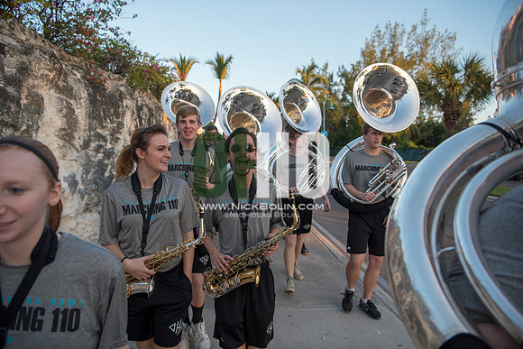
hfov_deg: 73.7
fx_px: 349
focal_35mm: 24
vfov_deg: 53.2
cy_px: 174
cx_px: 262
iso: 250
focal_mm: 24
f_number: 3.5
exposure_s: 1/400
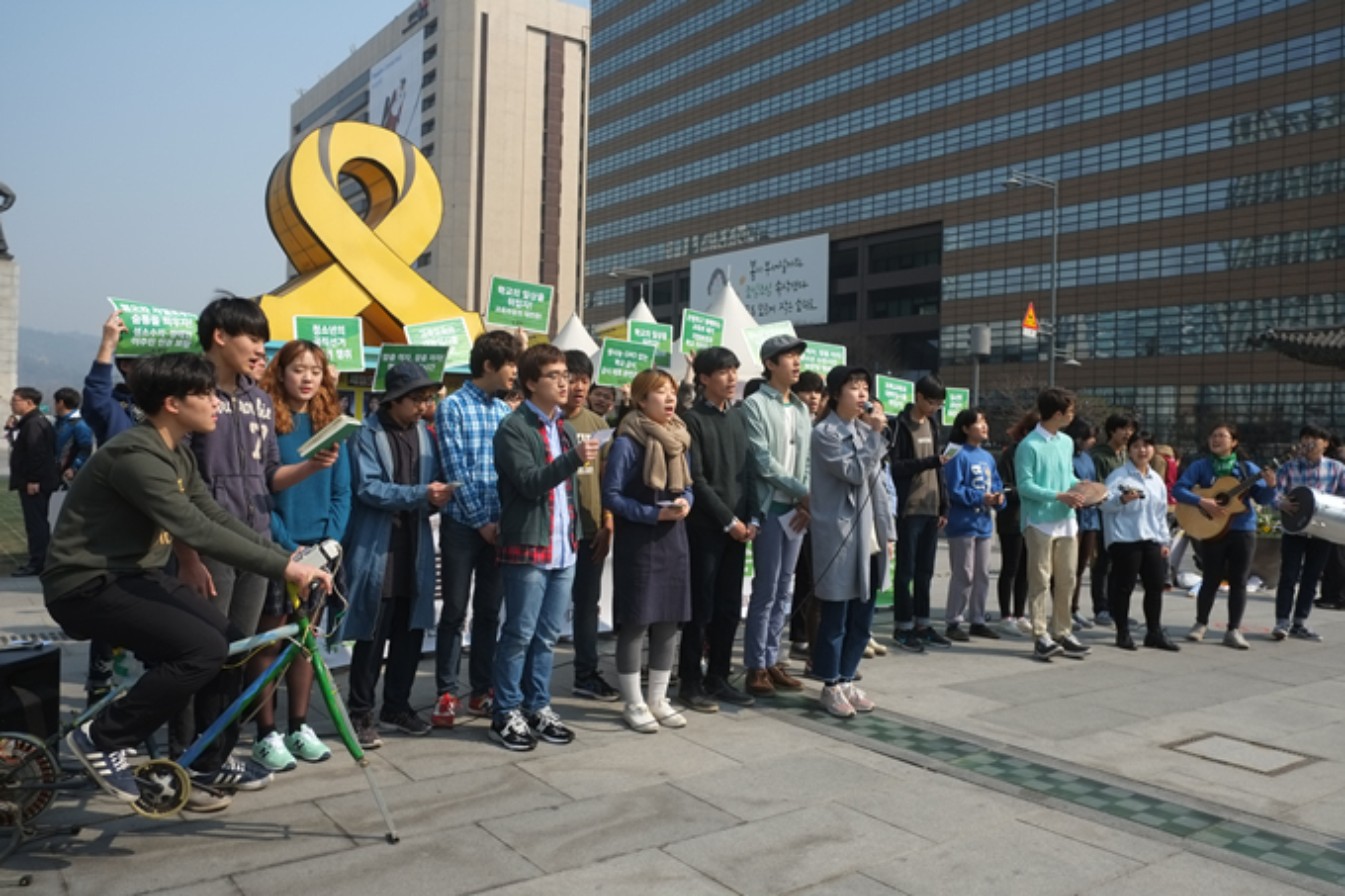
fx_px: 1008
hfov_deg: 67.4
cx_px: 672
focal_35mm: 27
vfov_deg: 47.9
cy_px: 448
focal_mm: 18
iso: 250
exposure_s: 1/1300
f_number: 4
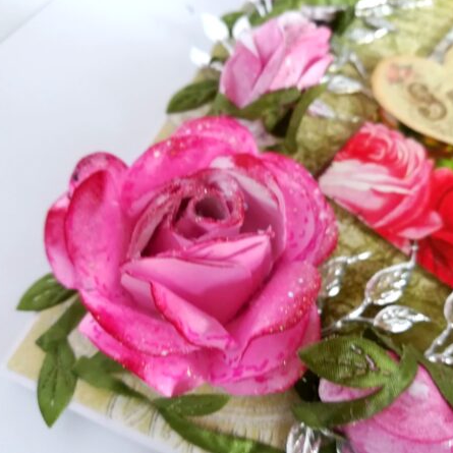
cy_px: 225
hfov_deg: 52.4
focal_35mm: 31
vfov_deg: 52.5
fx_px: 459
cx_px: 248
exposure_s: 1/30
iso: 100
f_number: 2.2
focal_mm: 3.83
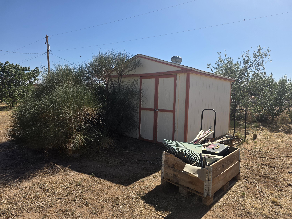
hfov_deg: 73.9
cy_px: 110
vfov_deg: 58.9
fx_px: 194
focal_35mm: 23
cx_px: 146
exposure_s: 1/5958
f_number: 1.7
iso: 80
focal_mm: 6.25
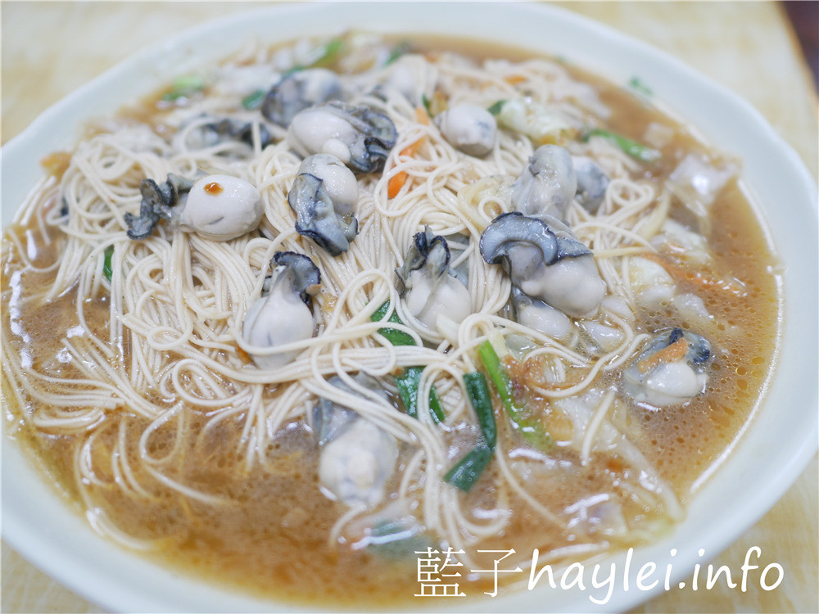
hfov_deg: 60.0
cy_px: 307
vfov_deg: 46.8
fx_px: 710
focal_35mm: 30
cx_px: 410
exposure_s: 1/60
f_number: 1.7
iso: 320
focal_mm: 15
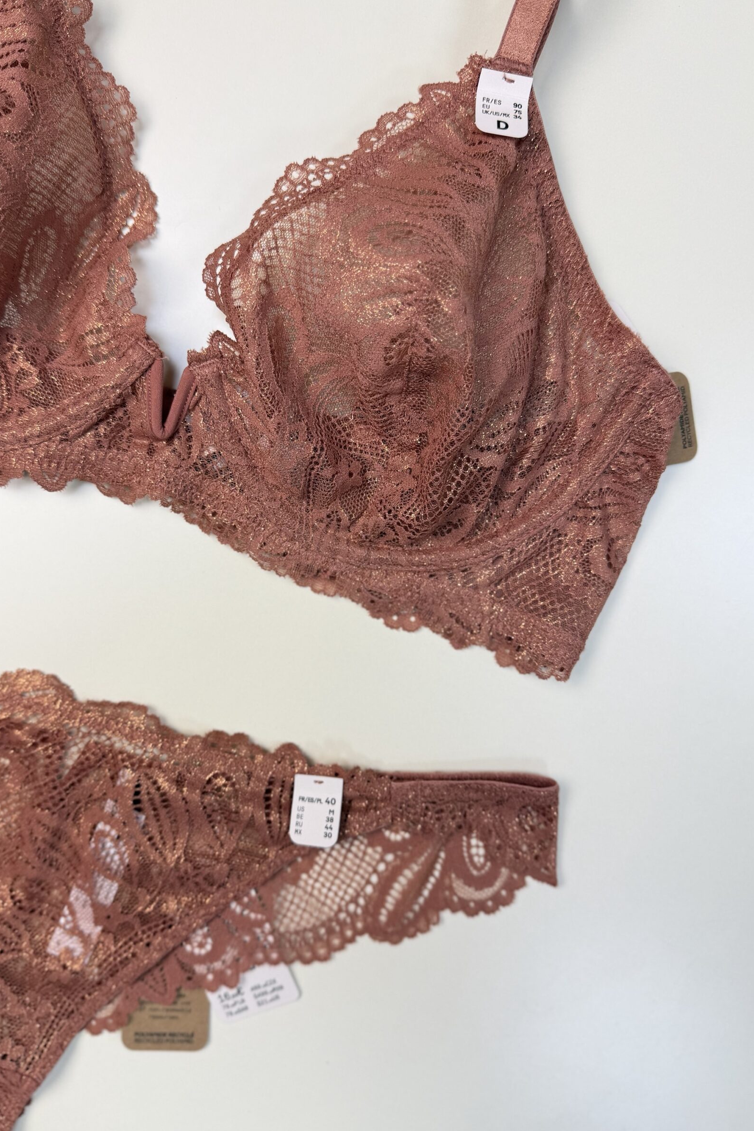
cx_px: 327
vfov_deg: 67.4
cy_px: 550
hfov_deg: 47.8
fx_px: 848
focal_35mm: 27
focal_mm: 6.76
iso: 64
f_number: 1.78
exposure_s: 1/190
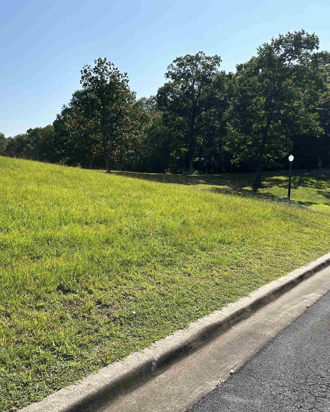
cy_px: 202
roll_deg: +0.3
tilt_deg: -5.7
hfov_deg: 45.1
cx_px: 112
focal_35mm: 32
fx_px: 391
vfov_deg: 55.7
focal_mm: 6.86
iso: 80
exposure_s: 1/4348
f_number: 1.78
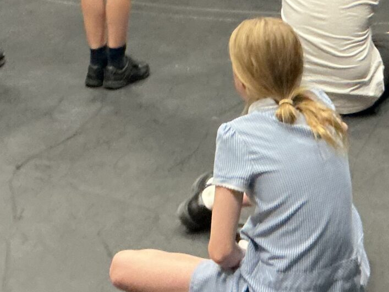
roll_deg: +0.3
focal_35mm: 105
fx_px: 1180
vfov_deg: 13.4
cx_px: 220
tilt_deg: -9.5
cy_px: -128
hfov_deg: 18.7
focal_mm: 3
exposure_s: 1/30
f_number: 1.8
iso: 400
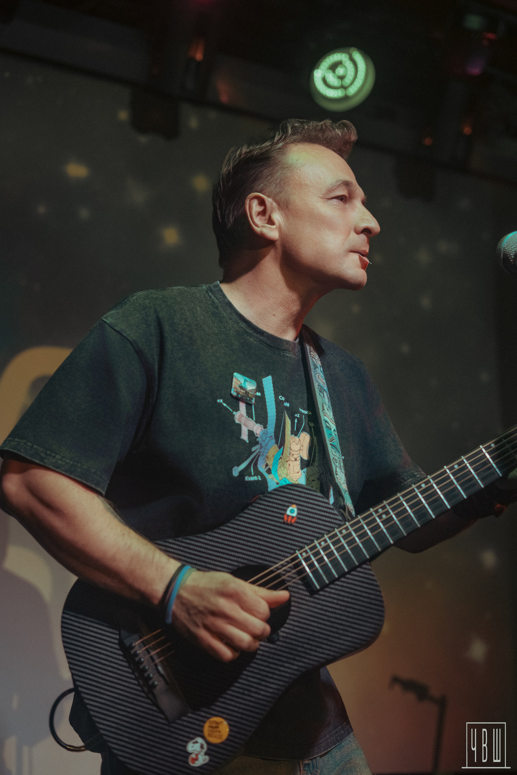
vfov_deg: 39.6
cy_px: 388
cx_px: 258
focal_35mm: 50
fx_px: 1077
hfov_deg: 27.0
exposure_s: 1/200
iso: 400
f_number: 2.5
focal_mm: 50
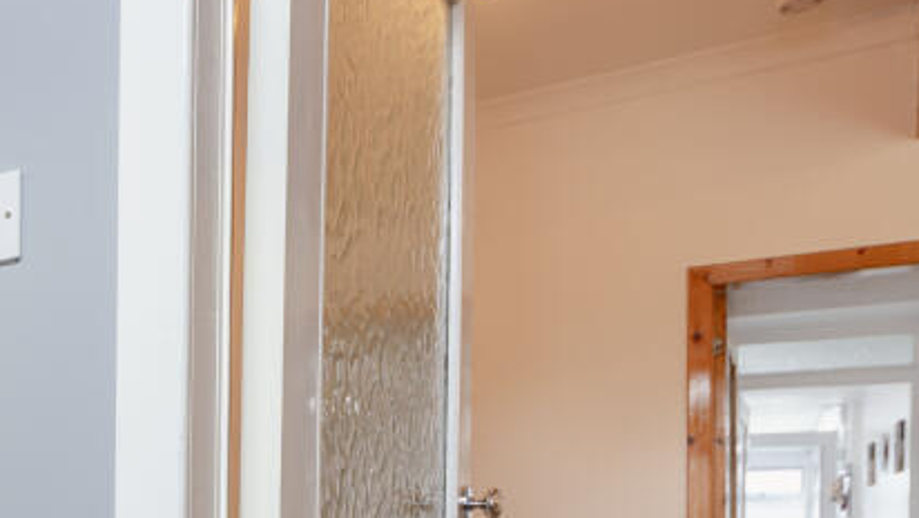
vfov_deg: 28.4
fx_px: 951
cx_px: 51
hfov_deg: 45.5
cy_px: 533
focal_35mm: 39
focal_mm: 15
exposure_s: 1/6
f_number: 8
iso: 100
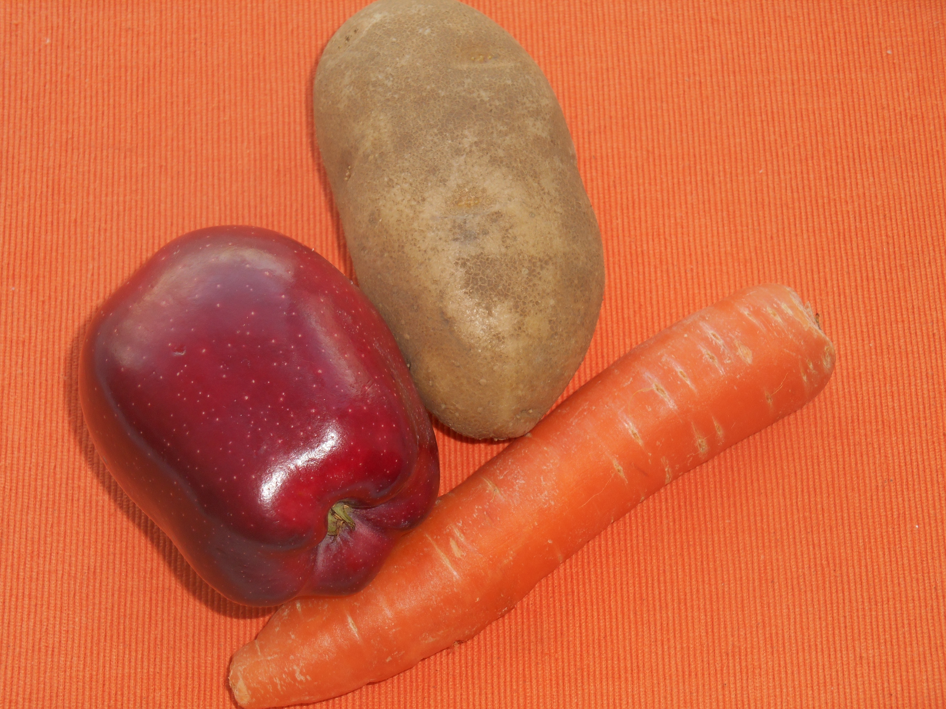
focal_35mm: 61
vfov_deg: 24.0
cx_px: 473
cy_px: 354
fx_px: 1667
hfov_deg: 31.7
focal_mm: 10.9
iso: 80
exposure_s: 1/60
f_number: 4.4
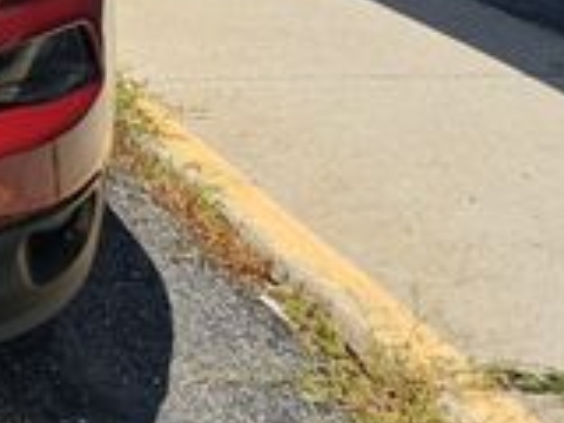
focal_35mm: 92
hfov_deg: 17.1
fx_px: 1499
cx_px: -476
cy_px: -152
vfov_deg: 15.2
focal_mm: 6.3
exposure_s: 1/754
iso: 10
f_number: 1.7
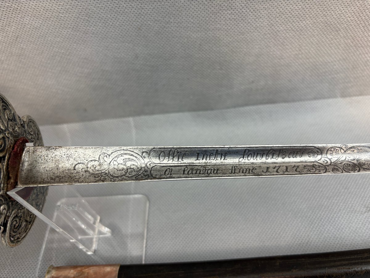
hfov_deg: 67.3
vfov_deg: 53.1
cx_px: 185
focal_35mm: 26
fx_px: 278
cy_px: 139
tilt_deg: -51.6
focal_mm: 5.96
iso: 100
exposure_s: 1/50
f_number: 1.6
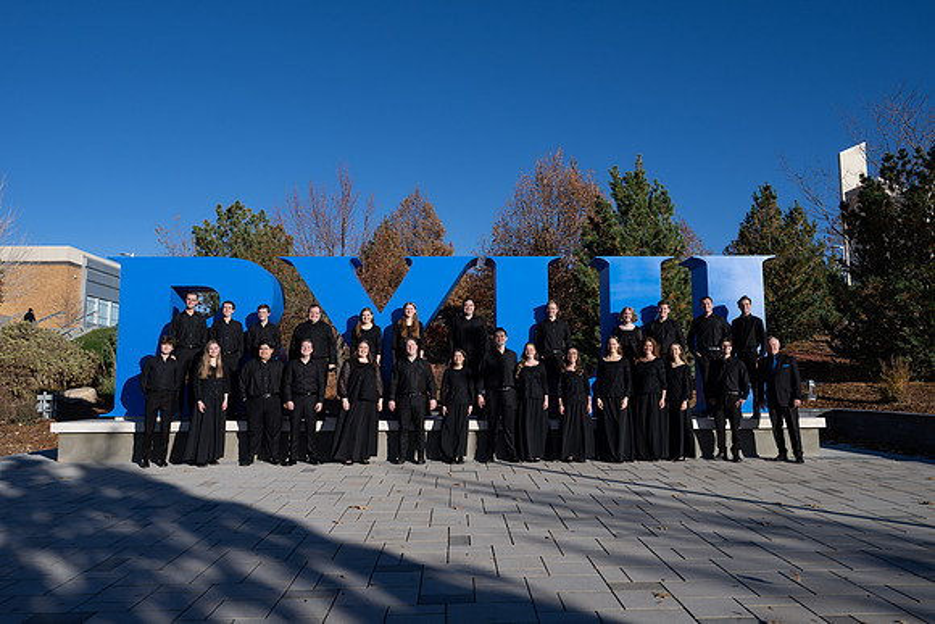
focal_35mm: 27
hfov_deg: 67.4
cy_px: 312
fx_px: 701
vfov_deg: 48.0
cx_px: 468
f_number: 11
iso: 100
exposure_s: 1/250
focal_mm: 27
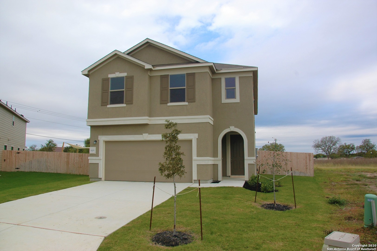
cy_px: 126
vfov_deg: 47.9
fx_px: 283
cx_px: 188
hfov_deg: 67.4
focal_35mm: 27
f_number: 9
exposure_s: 1/320
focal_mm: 18
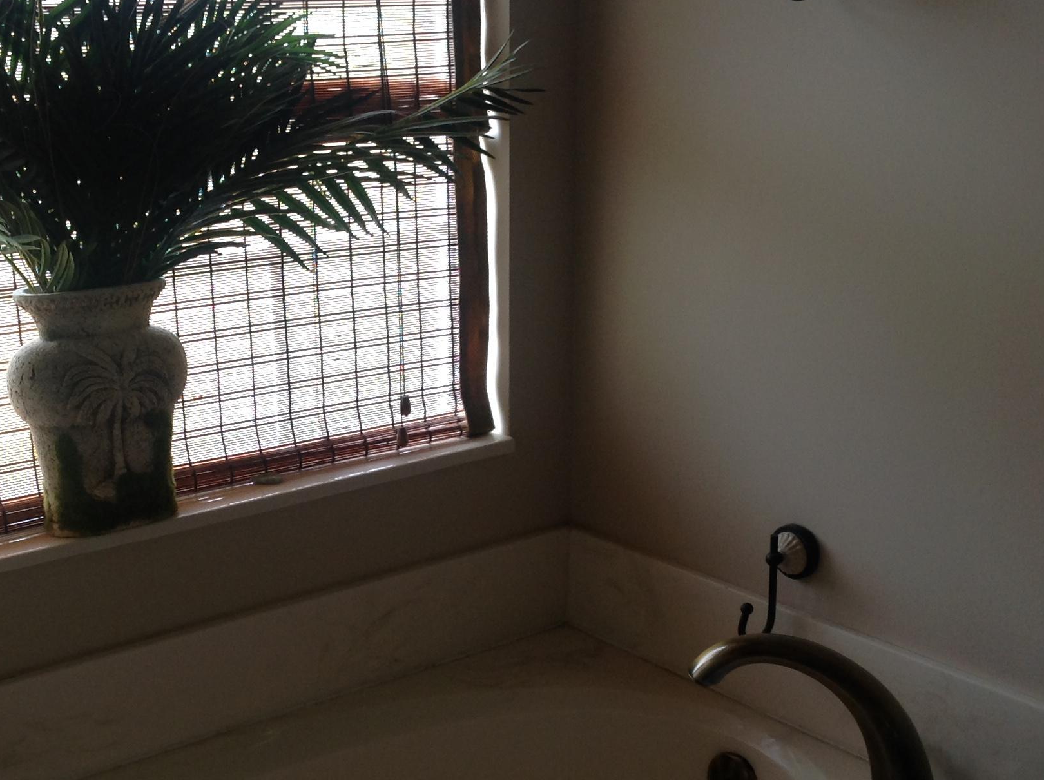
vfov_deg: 25.9
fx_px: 1686
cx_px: 369
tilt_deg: -15.9
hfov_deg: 34.2
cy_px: 538
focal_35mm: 56
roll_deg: +2.0
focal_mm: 4.28
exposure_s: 1/20
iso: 64
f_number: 2.4
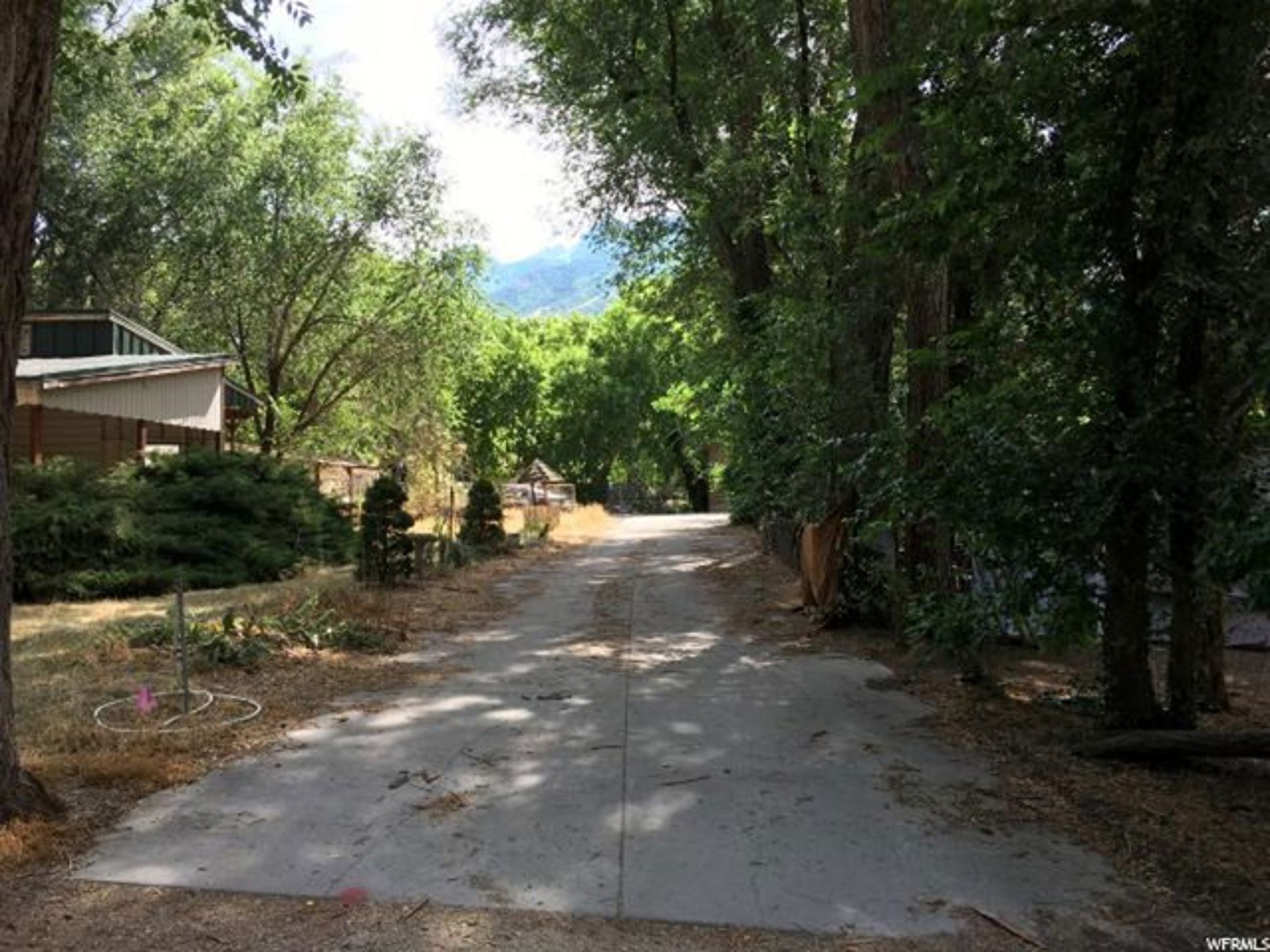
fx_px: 1064
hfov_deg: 61.7
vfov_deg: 48.2
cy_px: 476
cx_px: 635
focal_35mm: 29
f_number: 2.2
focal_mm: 4.15
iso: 25
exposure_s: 1/222
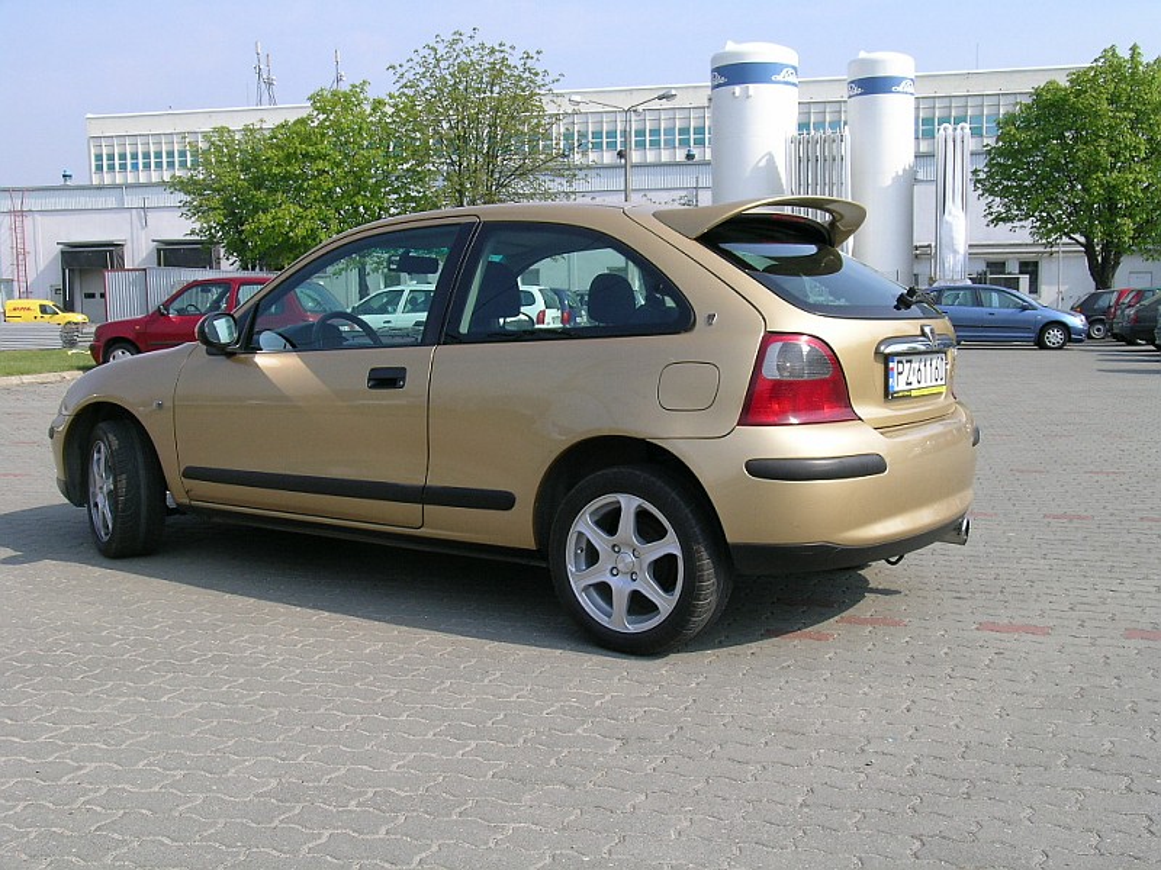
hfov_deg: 47.9
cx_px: 580
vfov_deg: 36.8
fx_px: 1308
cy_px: 435
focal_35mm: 39
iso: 50
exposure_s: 1/196
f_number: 7
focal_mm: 8
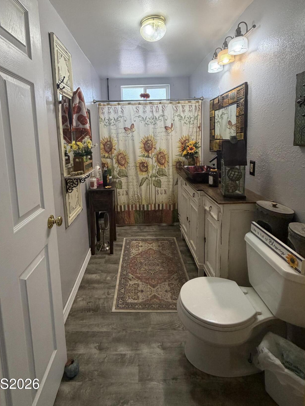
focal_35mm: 17
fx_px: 200
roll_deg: +2.1
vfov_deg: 89.7
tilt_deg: -5.4
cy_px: 160
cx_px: 135
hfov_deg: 74.4
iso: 200
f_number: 2.2
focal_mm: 2.22
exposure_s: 1/120
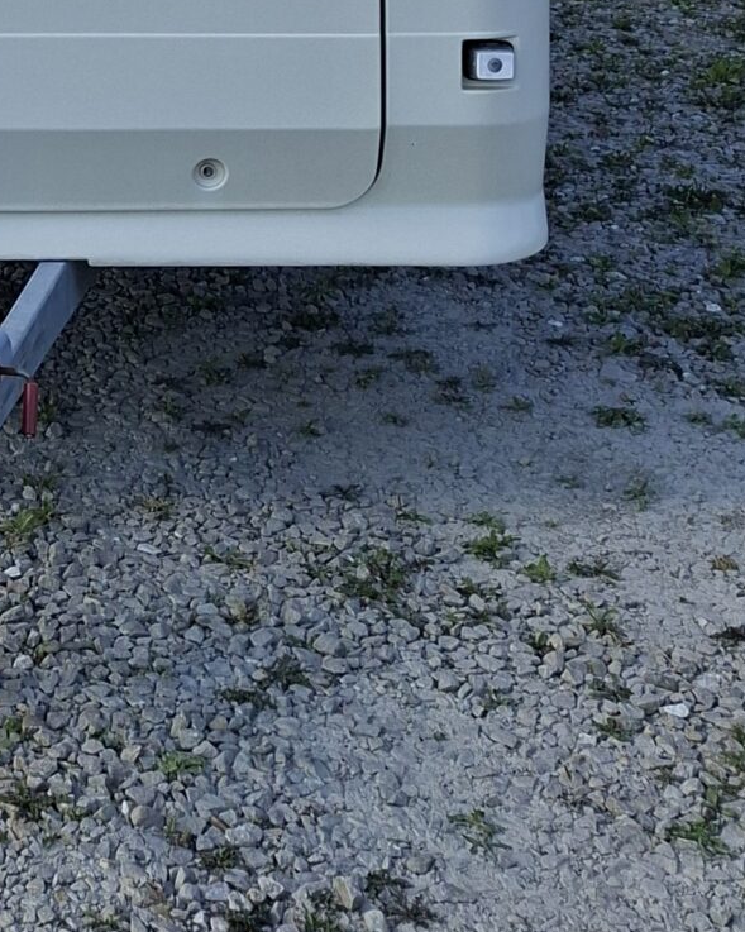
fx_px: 2151
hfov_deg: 18.7
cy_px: -316
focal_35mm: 78
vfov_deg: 21.8
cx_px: -119
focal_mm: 5.54
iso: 40
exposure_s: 1/1475
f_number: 1.8
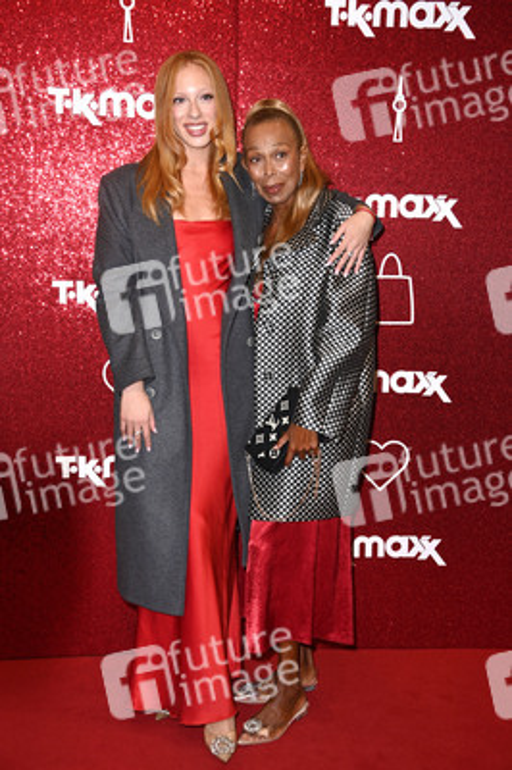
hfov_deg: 26.9
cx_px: 256
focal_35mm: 50
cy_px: 385
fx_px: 1068
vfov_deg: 39.6
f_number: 5.6
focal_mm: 50
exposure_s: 1/250
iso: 640
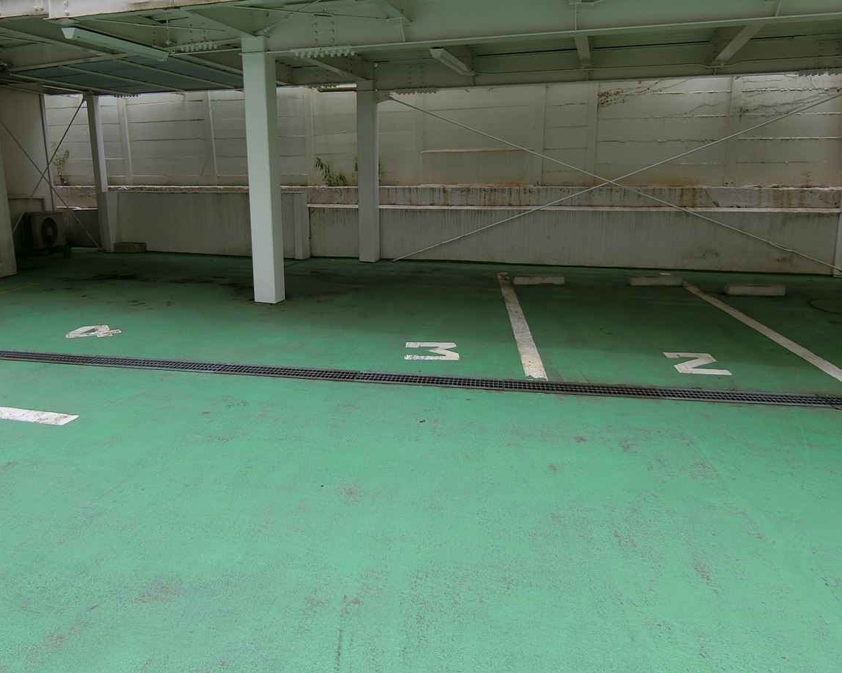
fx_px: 648
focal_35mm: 26
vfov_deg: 54.9
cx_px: 399
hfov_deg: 66.0
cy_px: 329
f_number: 2.7
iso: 80
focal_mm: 4.06
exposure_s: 1/500
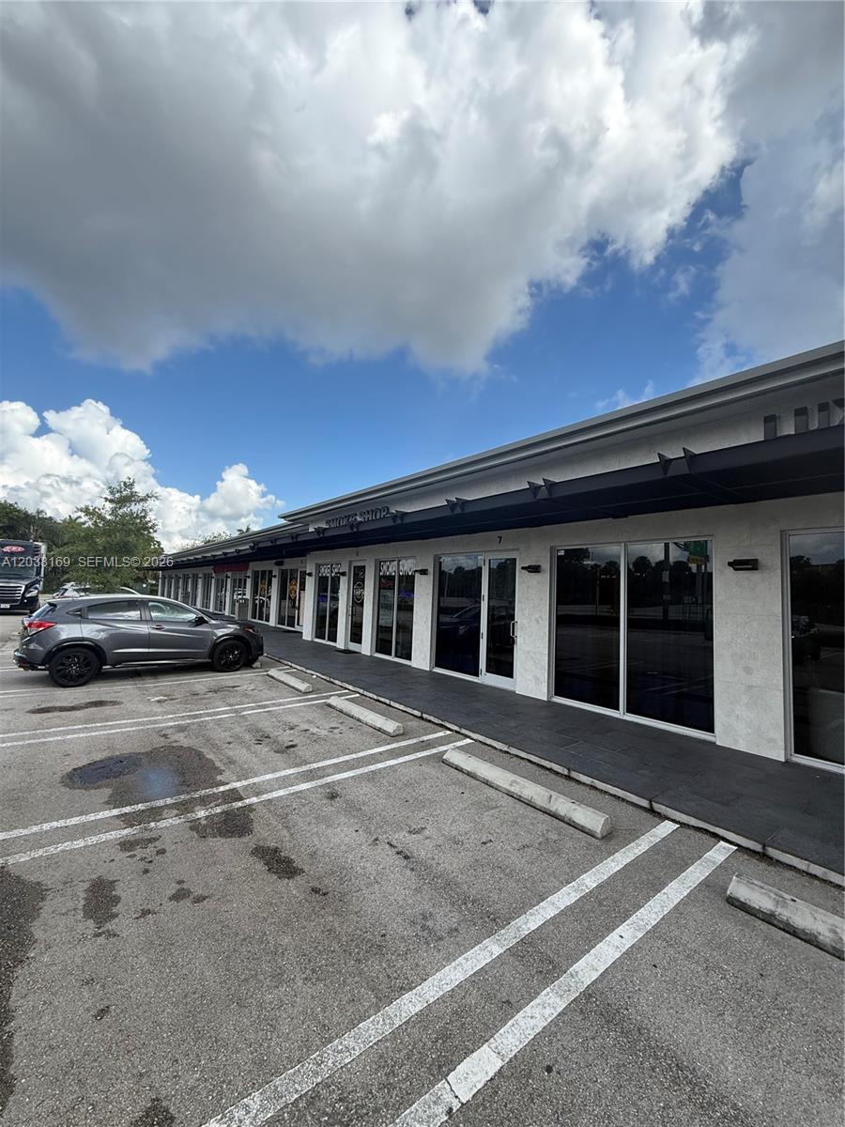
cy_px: 564
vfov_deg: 102.1
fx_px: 456
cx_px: 422
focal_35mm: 14
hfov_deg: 85.7
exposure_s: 1/955
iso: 50
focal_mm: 2.22
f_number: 2.2
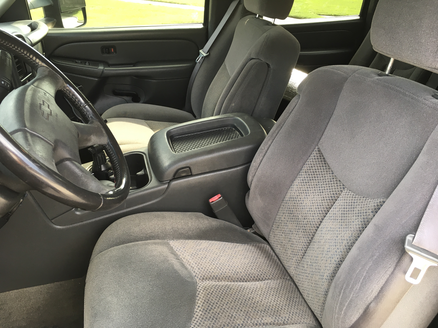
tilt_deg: -27.3
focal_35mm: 29
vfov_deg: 48.2
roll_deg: -2.3
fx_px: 367
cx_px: 219
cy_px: 164
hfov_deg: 61.7
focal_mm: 4.15
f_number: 2.2
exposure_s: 1/40
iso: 32
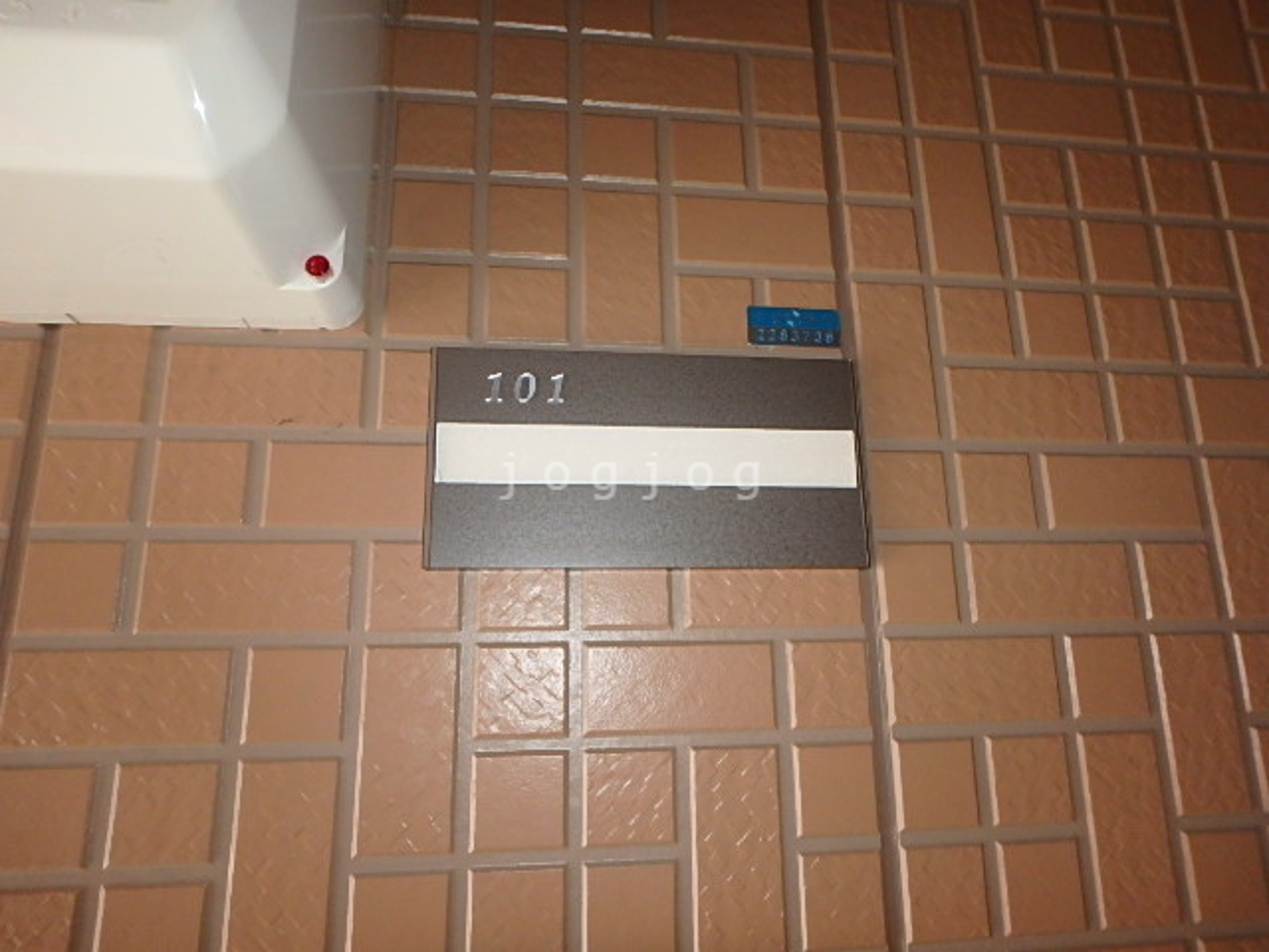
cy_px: 476
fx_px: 770
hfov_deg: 79.0
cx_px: 634
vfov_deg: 63.4
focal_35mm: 21
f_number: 3.5
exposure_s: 1/30
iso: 400
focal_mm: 3.7
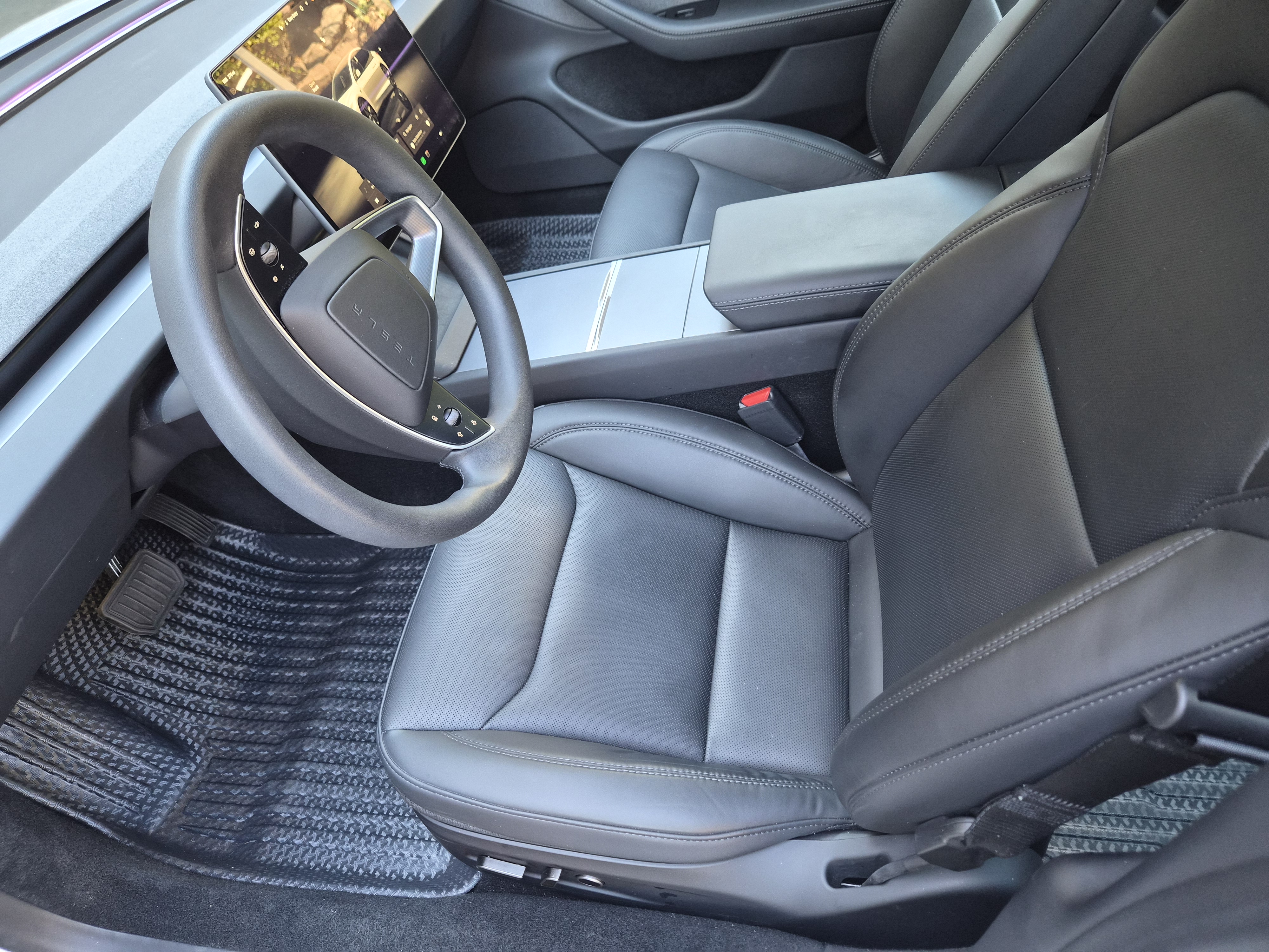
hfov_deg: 73.9
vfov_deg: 58.9
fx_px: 843
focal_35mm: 23
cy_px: 476
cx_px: 634
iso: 320
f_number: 1.8
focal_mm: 5.4
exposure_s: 1/53
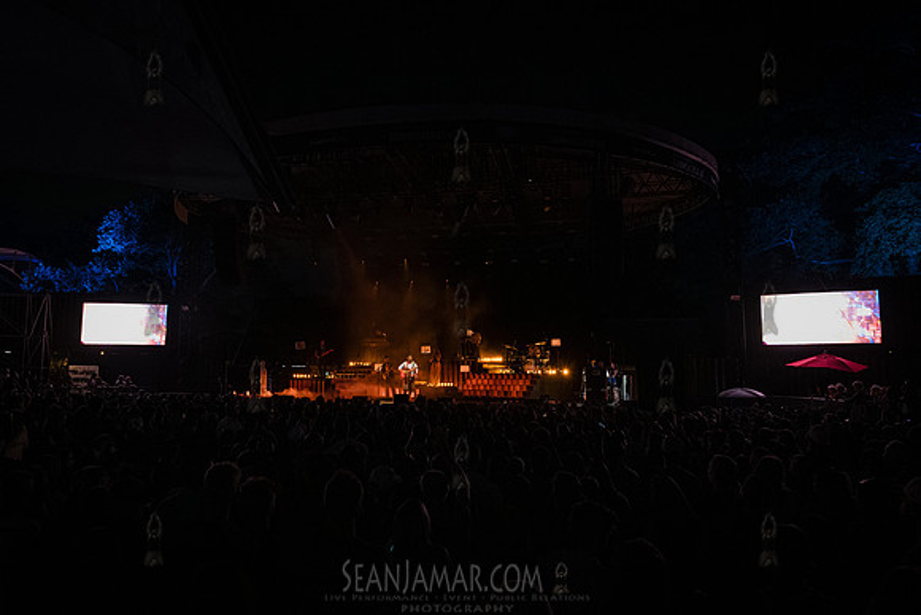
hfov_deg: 68.3
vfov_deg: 48.8
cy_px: 299
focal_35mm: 26
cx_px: 414
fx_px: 677
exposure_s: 1/250
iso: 6400
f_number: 4
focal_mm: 24
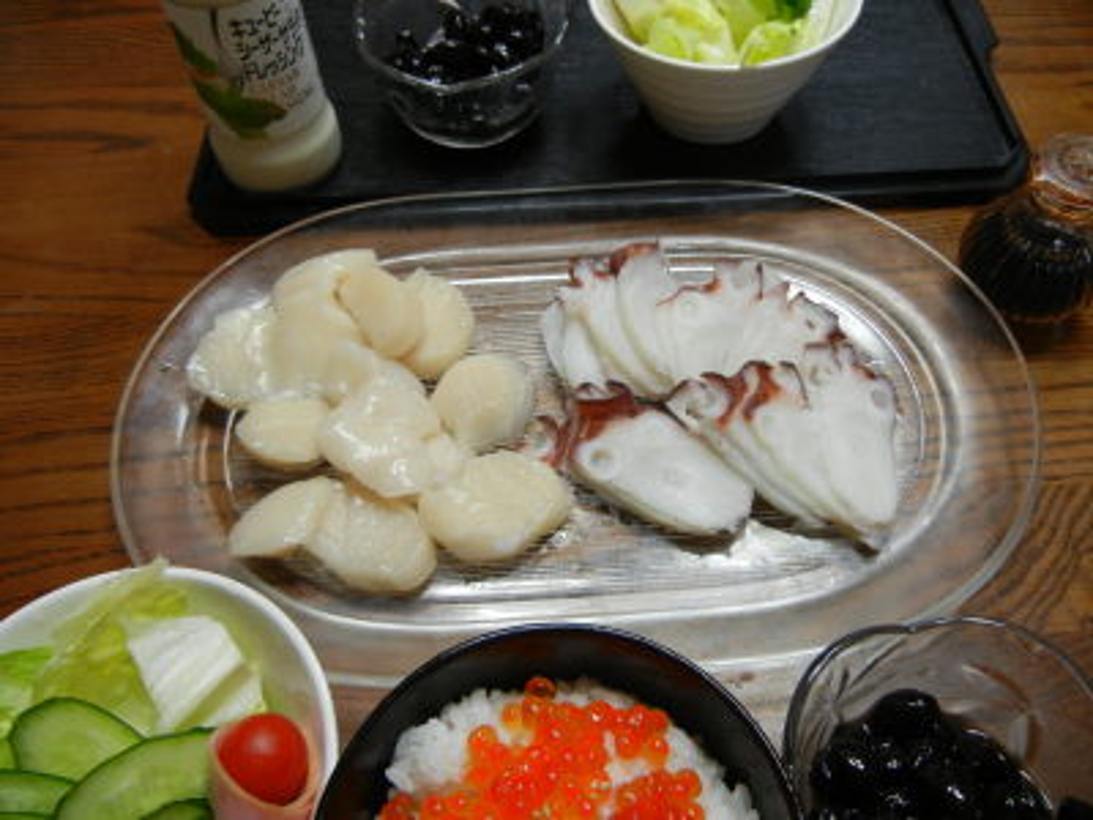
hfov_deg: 60.0
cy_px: 410
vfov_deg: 46.8
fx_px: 947
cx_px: 546
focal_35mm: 30
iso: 264
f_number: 3.5
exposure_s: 1/30
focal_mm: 5.4
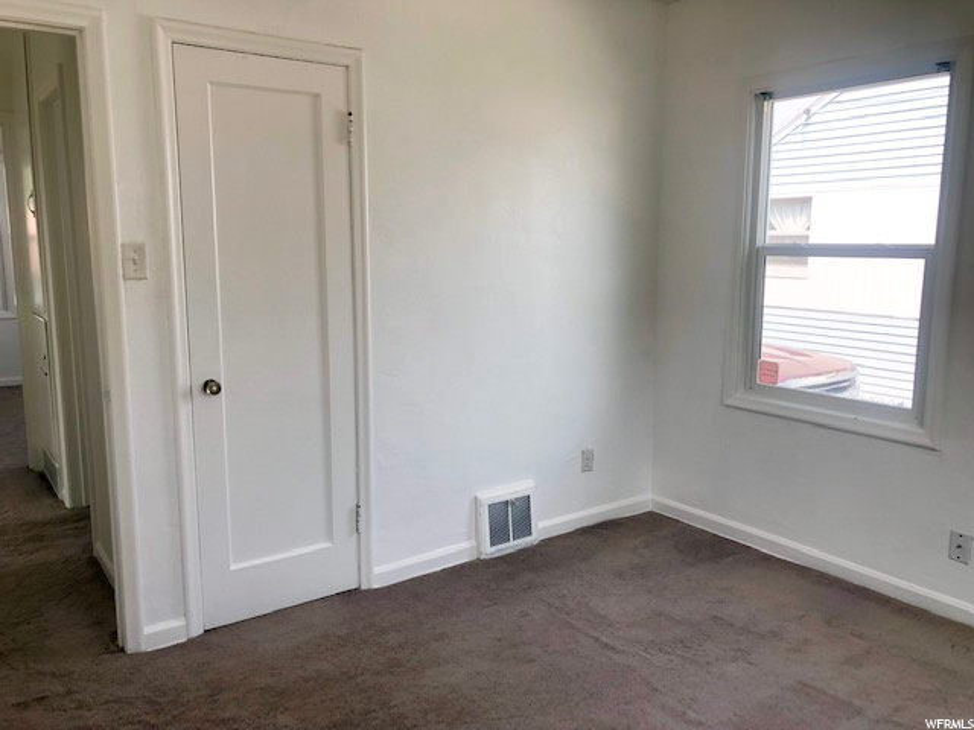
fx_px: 788
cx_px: 487
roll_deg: -0.8
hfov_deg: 63.4
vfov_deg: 49.7
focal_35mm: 28
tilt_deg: -9.4
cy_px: 365
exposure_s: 1/156
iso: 20
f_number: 1.8
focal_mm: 4
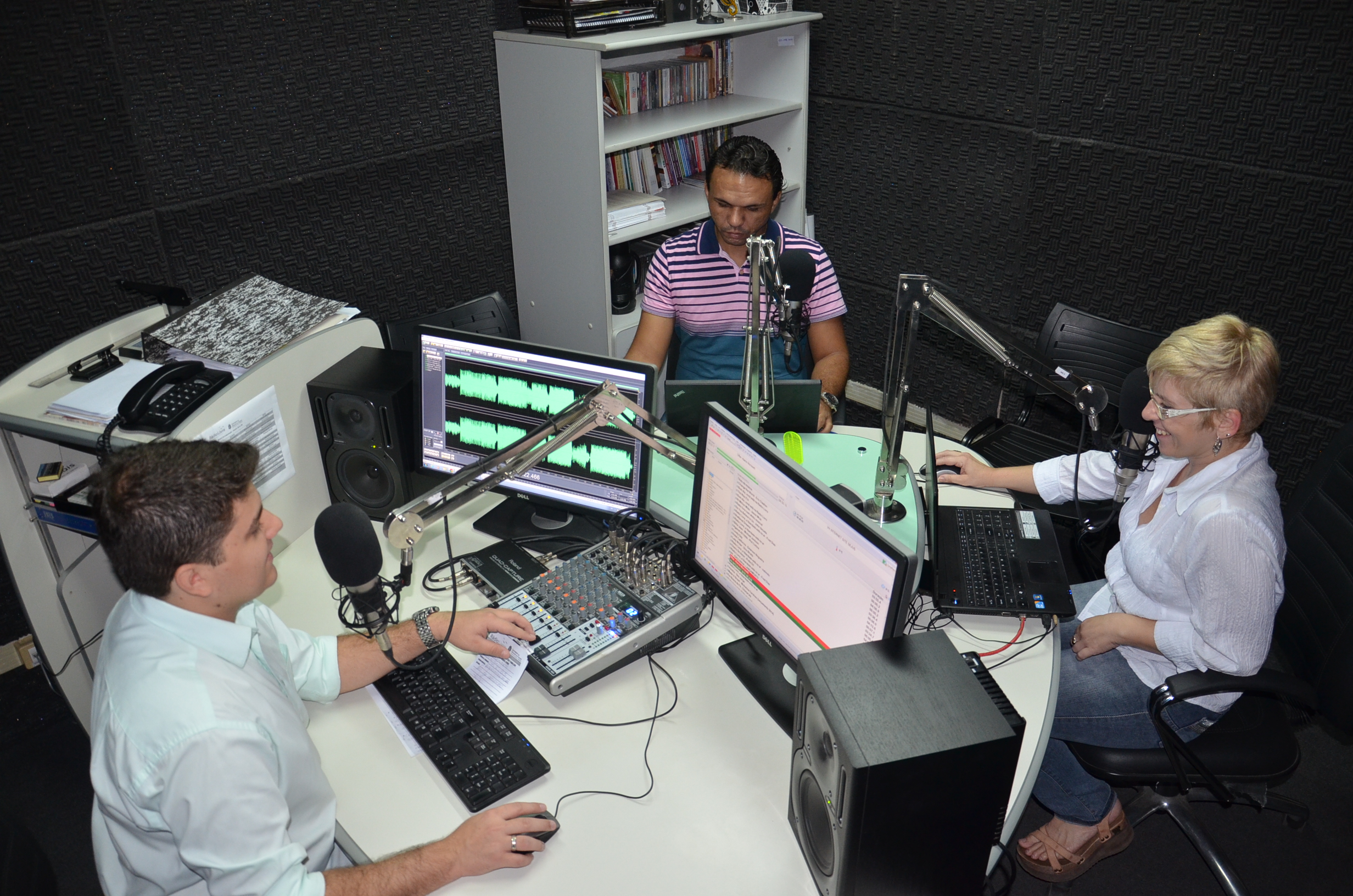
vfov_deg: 47.7
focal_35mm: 27
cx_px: 676
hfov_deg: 67.5
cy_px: 448
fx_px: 1013
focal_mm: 18
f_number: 3.5
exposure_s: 1/60
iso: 800
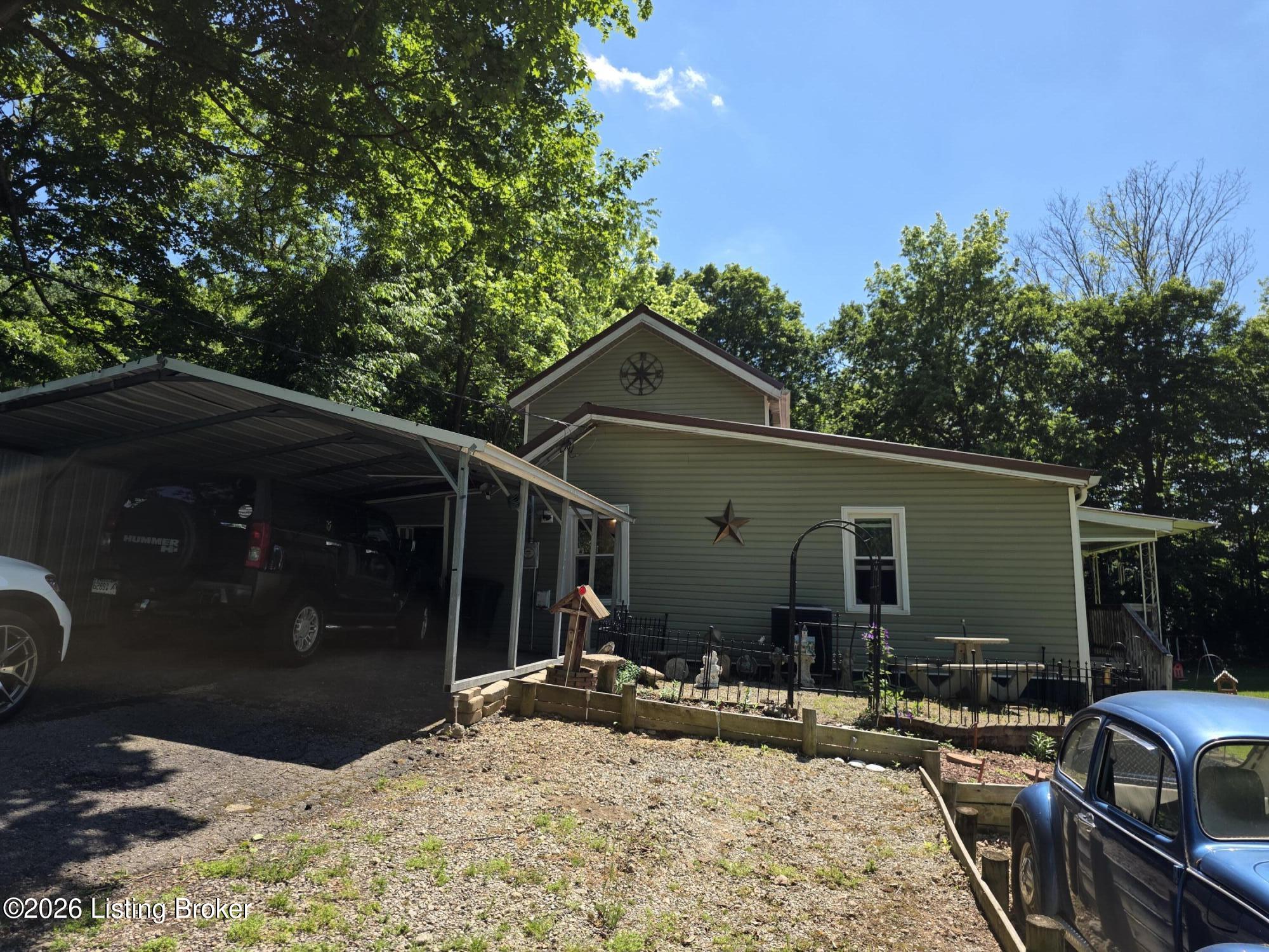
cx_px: 634
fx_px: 843
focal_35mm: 23
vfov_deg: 58.9
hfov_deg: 73.9
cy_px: 476
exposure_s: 1/3531
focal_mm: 6.25
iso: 80
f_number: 1.7
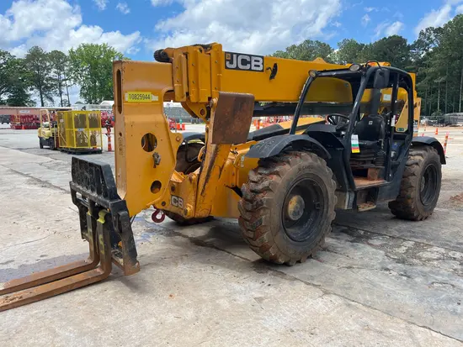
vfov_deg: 53.1
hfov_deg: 67.3
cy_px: 174
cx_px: 232
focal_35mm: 26
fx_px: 348
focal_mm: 5.1
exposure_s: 1/1600
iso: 50
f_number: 1.6
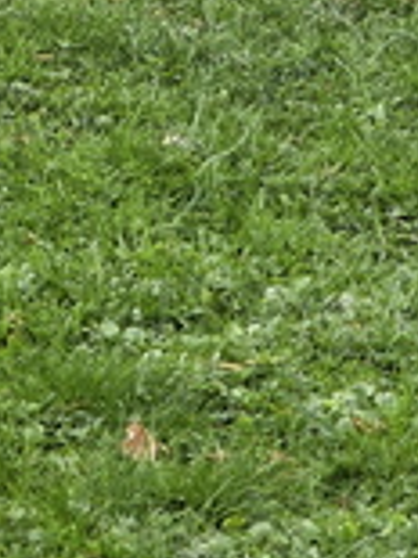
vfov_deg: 7.3
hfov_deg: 5.6
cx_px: -106
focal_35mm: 264
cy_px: -414
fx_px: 4256
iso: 25
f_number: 2.4
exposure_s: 1/366
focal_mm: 7
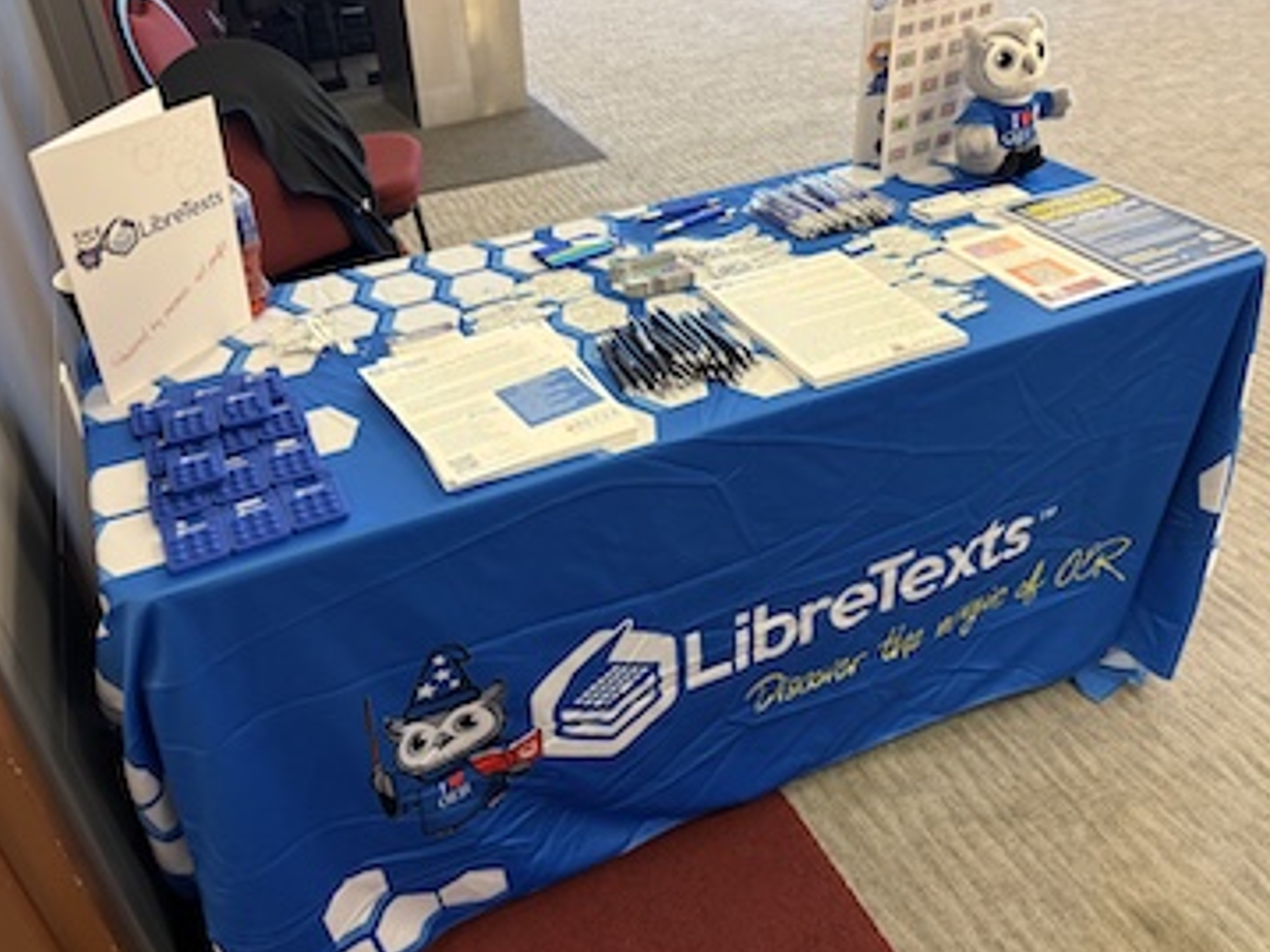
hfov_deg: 61.7
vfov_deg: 48.1
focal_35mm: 29
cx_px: 619
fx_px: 1064
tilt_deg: -34.4
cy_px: 432
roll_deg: +4.1
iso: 250
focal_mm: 5.96
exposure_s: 1/60
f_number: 1.6
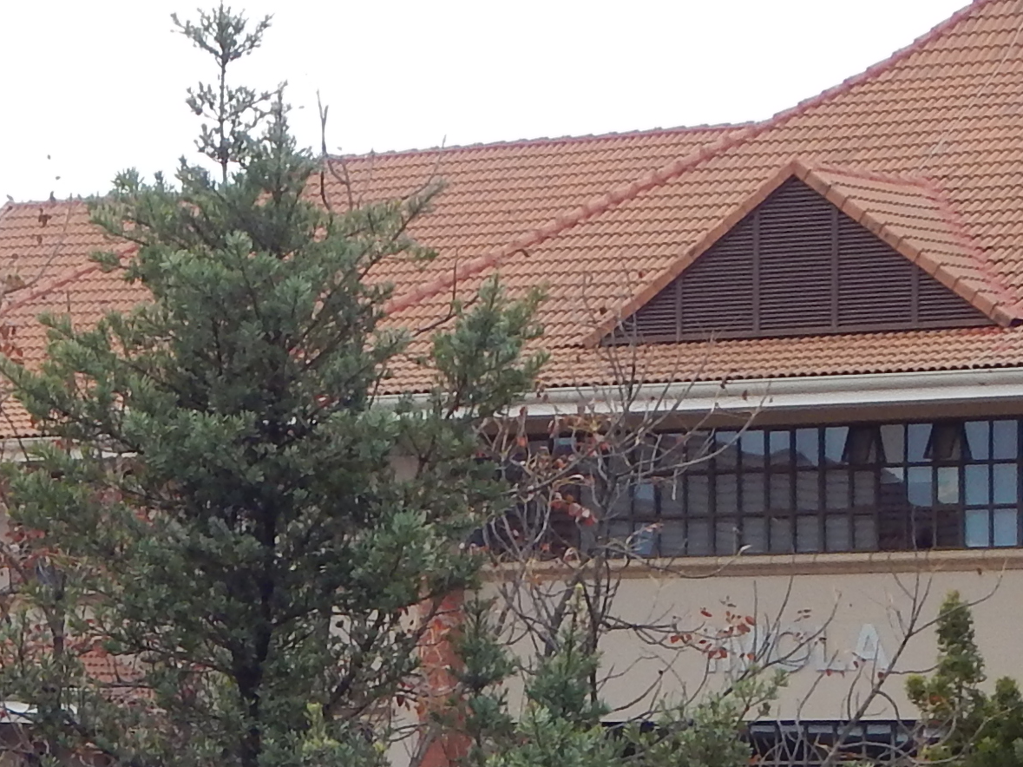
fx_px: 6235
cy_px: 723
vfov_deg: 7.0
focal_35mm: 211
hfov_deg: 9.3
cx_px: 58
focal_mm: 9.7
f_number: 3.8
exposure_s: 1/320
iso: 125
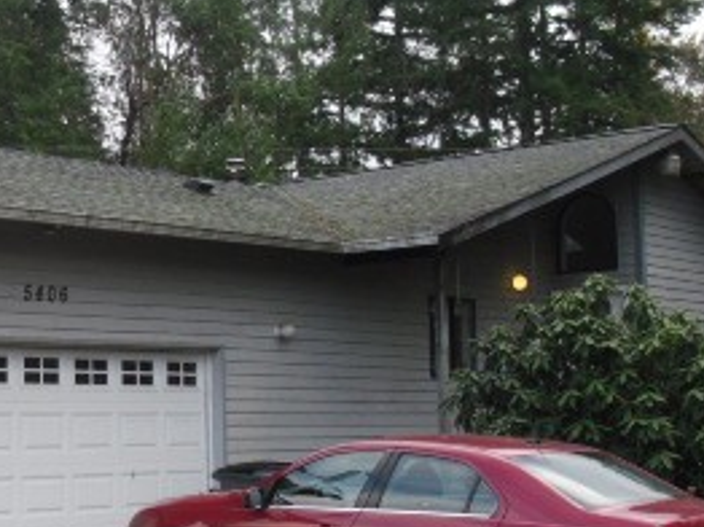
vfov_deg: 16.7
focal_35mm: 88
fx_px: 1788
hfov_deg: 21.8
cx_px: 70
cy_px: 328
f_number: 3.1
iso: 100
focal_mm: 6.3
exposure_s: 1/200
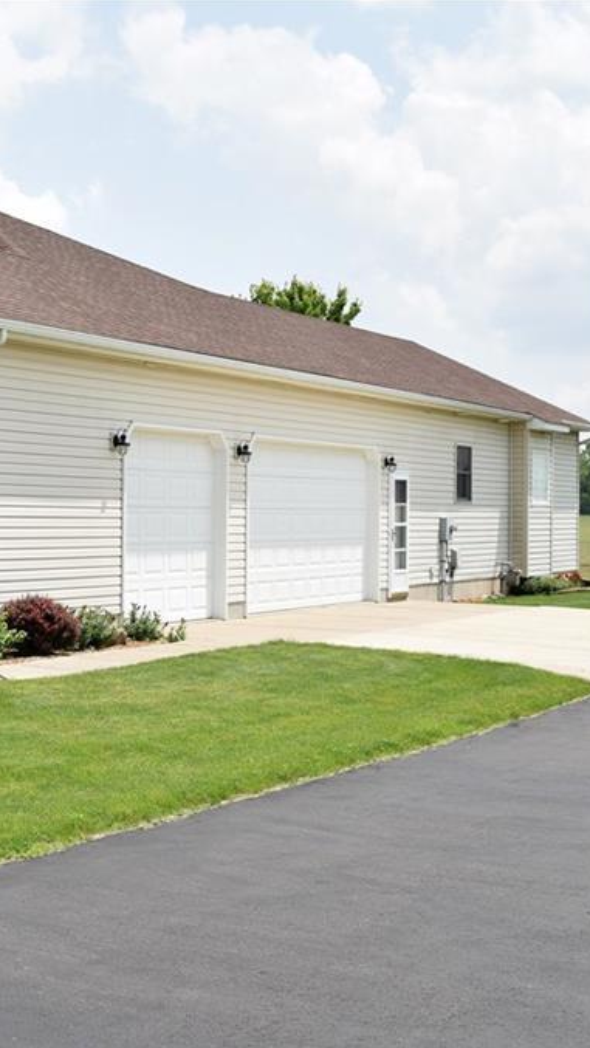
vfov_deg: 36.6
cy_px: 525
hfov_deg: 19.6
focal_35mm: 57
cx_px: -161
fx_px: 1585
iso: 100
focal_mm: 24
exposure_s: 1/320
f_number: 9
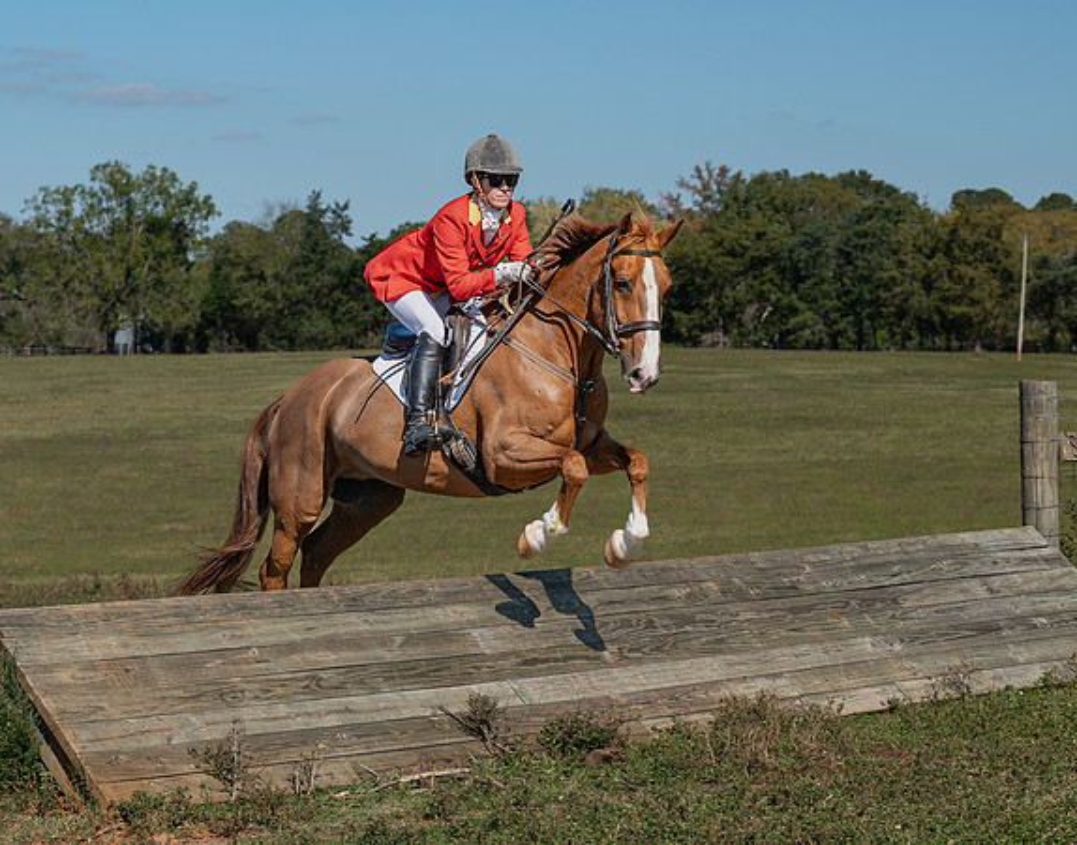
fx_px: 3846
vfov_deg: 12.5
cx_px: 517
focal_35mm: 122
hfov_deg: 15.9
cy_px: 404
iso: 200
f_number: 6.3
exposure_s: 1/500
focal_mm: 90
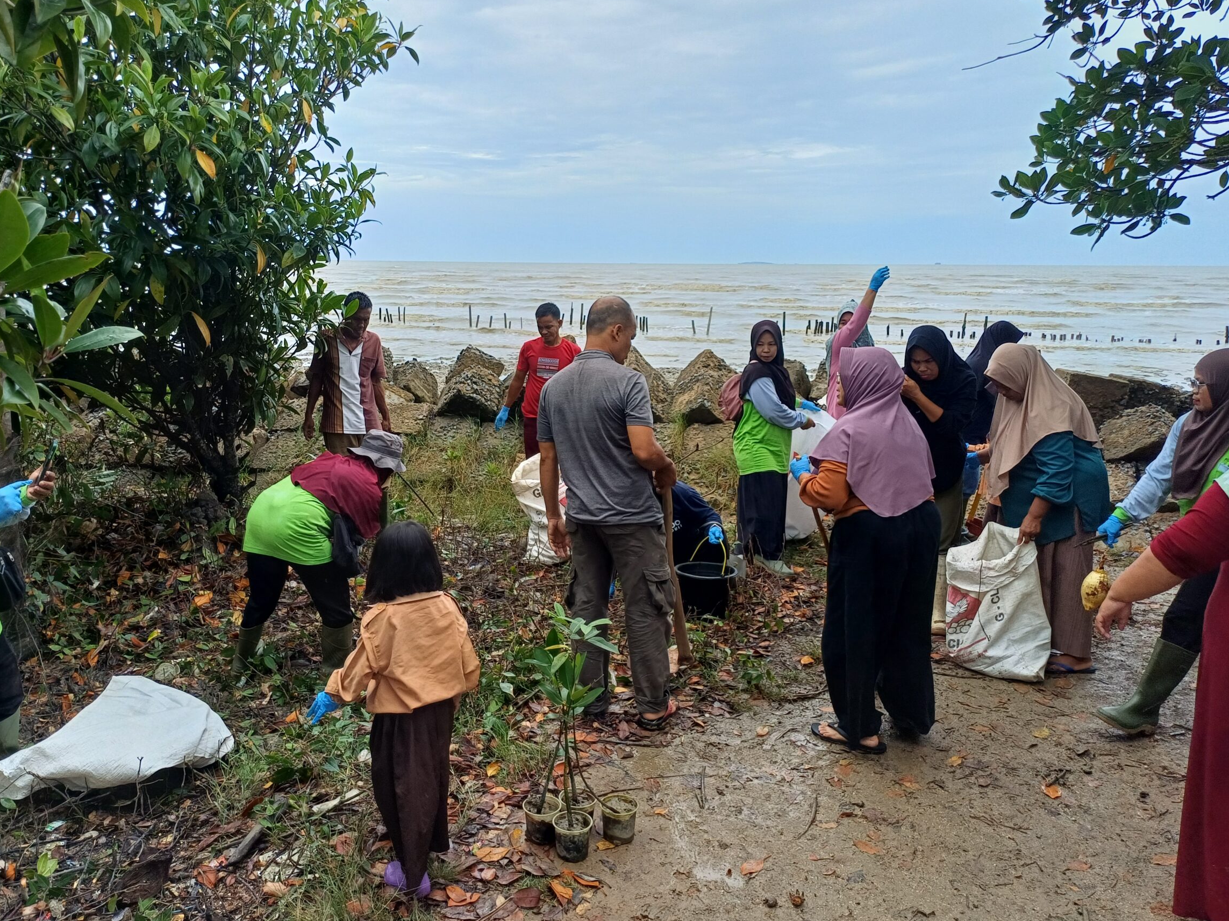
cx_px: 557
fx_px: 994
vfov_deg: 49.7
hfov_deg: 63.3
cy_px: 442
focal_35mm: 28
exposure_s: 1/962
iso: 50
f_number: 1.8
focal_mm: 4.65
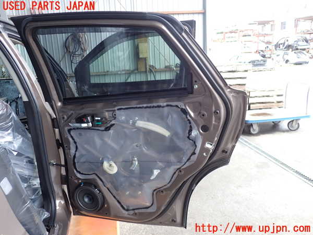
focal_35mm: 30
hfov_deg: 60.0
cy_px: 118
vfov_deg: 46.8
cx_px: 156
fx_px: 271
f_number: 2.3
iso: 100
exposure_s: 1/100
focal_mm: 5.4
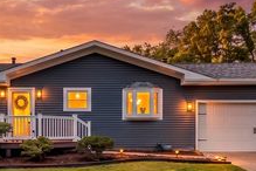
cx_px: 94
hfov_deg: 57.9
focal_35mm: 32
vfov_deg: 39.8
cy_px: 132
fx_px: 228
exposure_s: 1/250
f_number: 8
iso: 320
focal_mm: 14
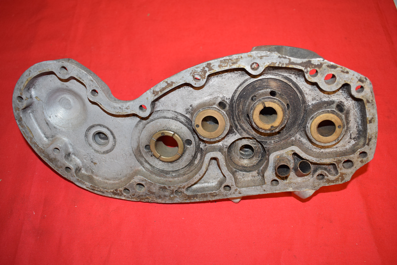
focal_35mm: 34
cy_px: 132
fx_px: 381
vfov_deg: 38.4
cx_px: 198
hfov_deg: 55.1
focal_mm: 23
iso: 640
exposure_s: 1/60
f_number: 5
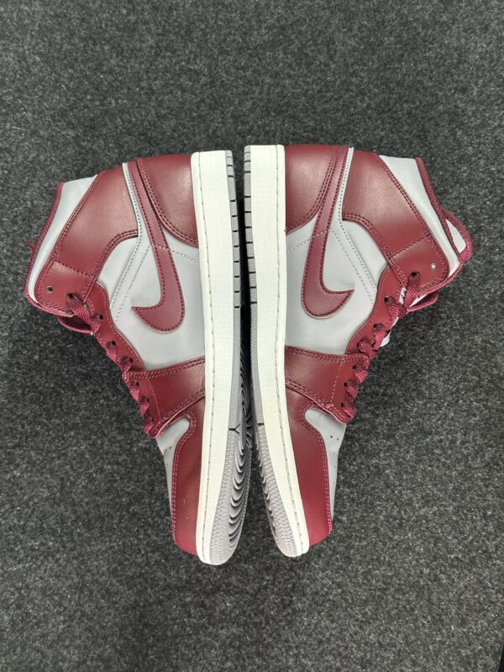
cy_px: 336
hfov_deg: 30.3
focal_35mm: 48
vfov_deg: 39.6
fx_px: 931
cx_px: 252
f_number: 1.78
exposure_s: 1/43
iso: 250
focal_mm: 6.86
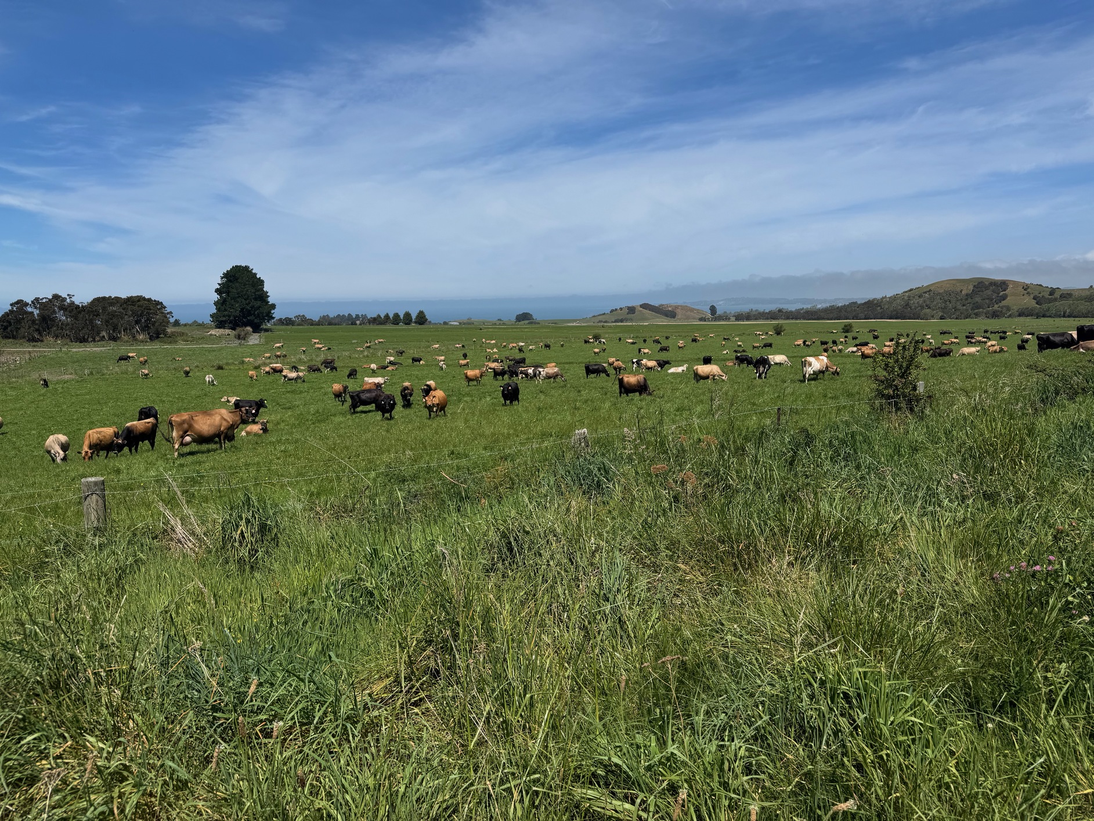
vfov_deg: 56.8
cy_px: 410
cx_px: 547
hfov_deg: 71.6
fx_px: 759
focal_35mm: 24
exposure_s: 1/7092
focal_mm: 6.76
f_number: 1.78
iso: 80
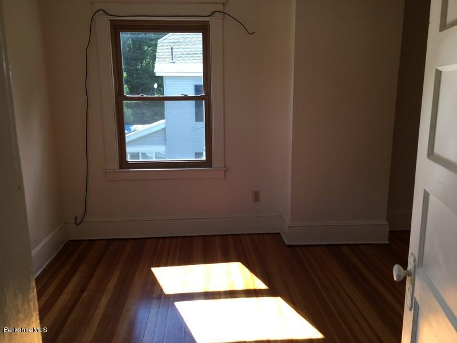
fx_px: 383
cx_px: 228
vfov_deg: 48.2
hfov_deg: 61.7
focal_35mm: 29
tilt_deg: -8.7
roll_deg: -0.2
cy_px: 172
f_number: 2.2
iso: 25
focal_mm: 4.15
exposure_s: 1/126
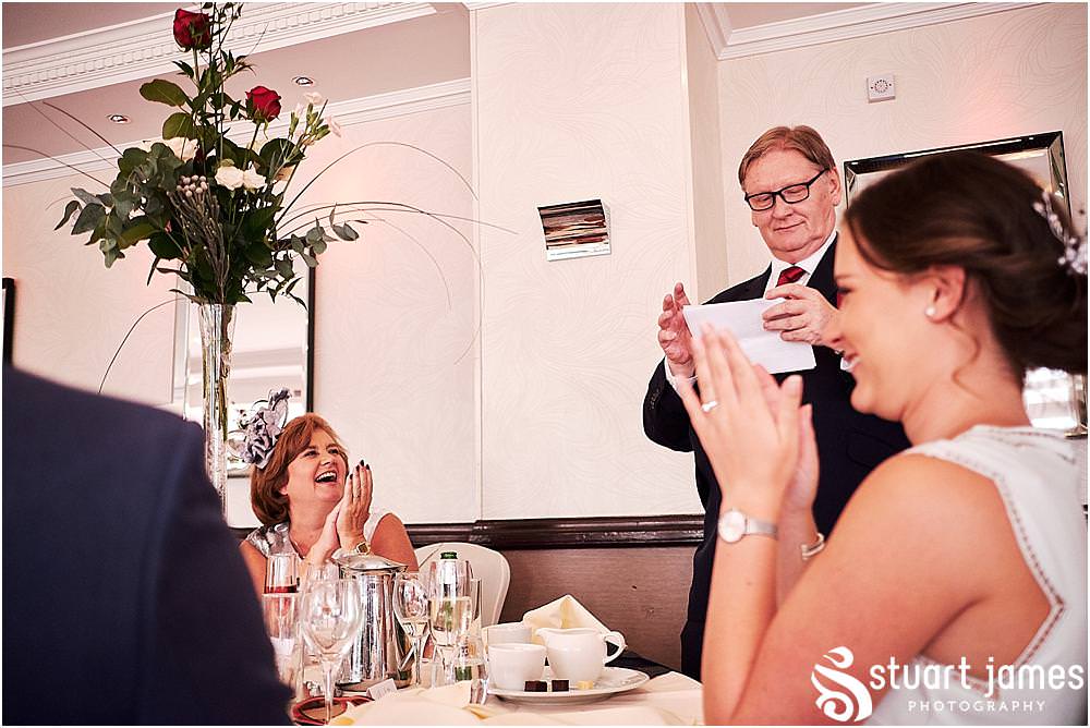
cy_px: 364
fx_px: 1060
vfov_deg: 37.9
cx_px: 545
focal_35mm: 35
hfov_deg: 54.4
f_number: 2.5
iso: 2000
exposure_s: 1/640
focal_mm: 23
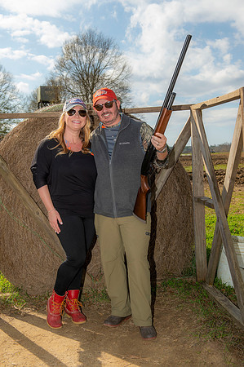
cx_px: 122
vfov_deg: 44.5
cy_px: 184
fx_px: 448
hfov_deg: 30.4
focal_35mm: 44
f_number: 6.3
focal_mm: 44
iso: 50
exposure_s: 1/250
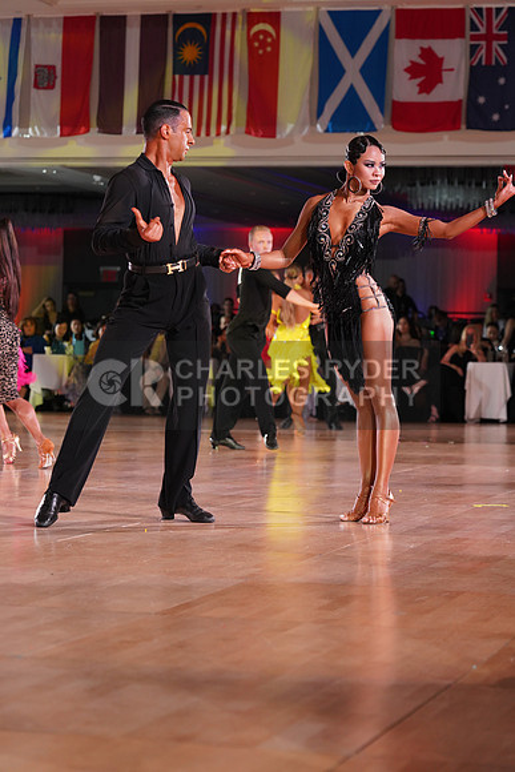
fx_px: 2252
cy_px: 386
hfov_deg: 13.0
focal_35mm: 105
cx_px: 258
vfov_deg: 19.5
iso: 1600
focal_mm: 105
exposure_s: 1/160
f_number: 5
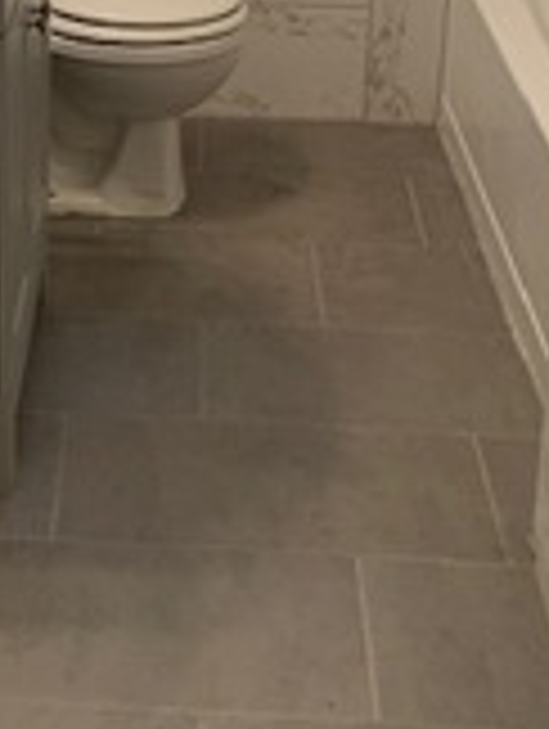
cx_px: 112
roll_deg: -0.7
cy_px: 18
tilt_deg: -16.8
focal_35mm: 77
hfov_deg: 19.0
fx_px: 1624
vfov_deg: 24.3
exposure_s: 1/60
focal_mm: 4.25
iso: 80
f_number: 1.8
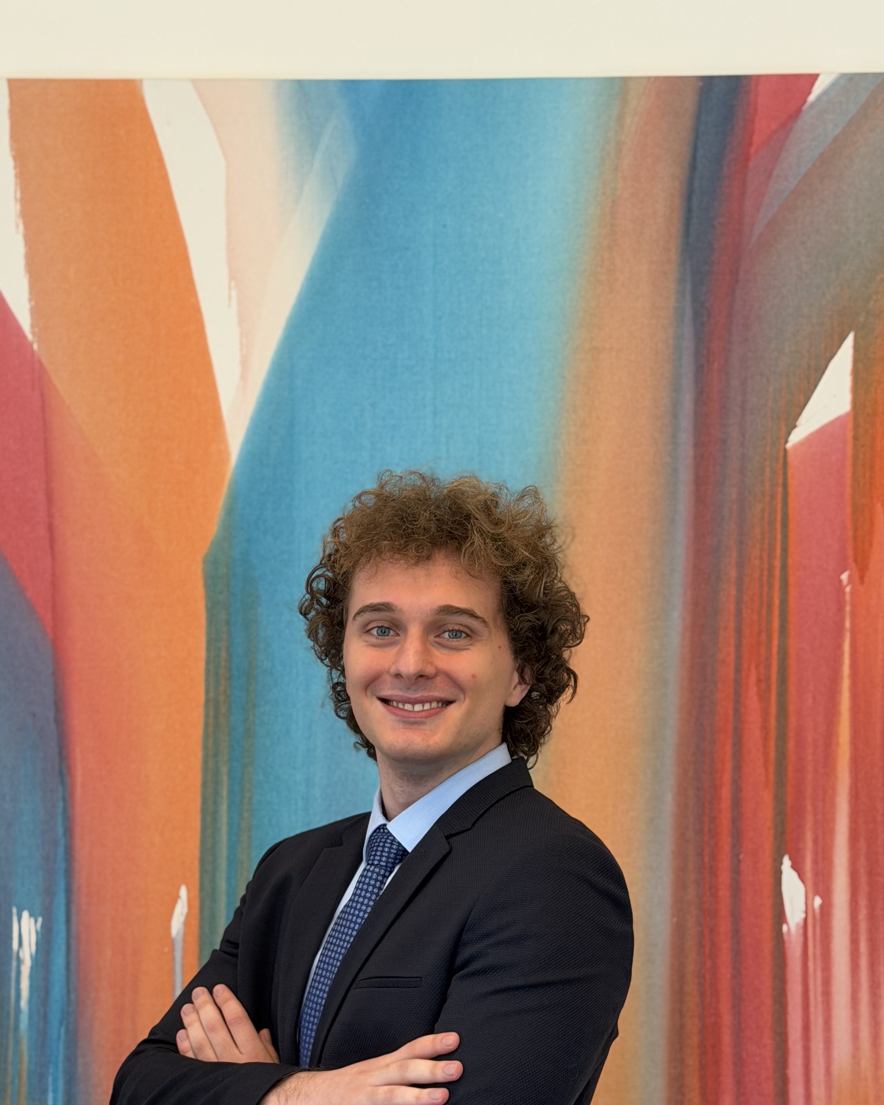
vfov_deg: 27.0
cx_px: 378
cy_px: 741
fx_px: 2289
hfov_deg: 21.8
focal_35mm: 70
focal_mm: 6.76
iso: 80
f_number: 1.78
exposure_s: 1/100
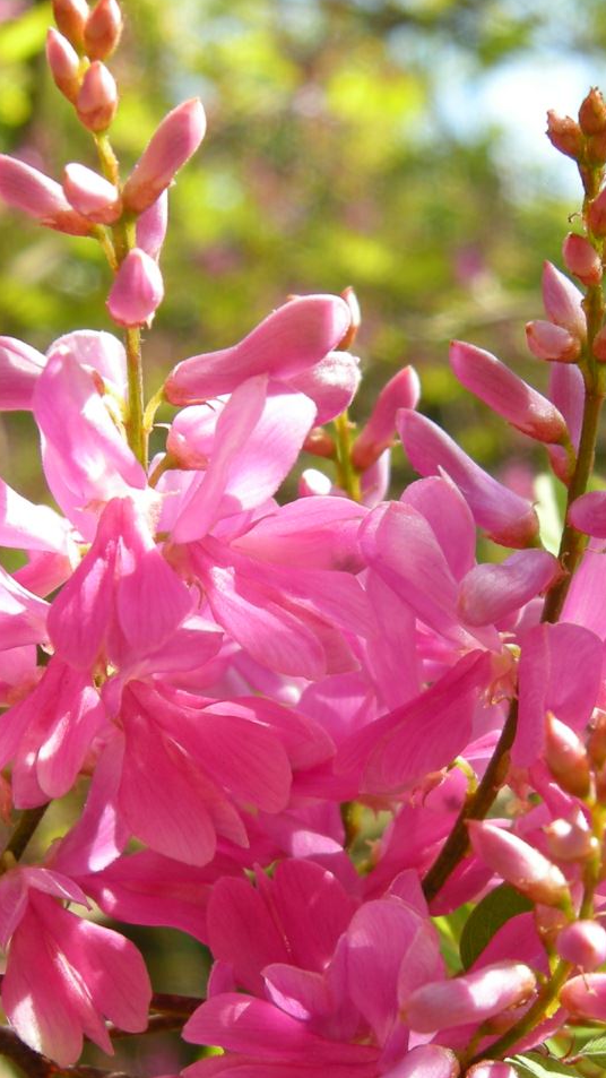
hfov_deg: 15.1
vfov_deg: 26.4
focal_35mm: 80
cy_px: 716
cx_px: 331
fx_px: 2286
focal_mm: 7.5
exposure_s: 1/146
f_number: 4.3
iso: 64
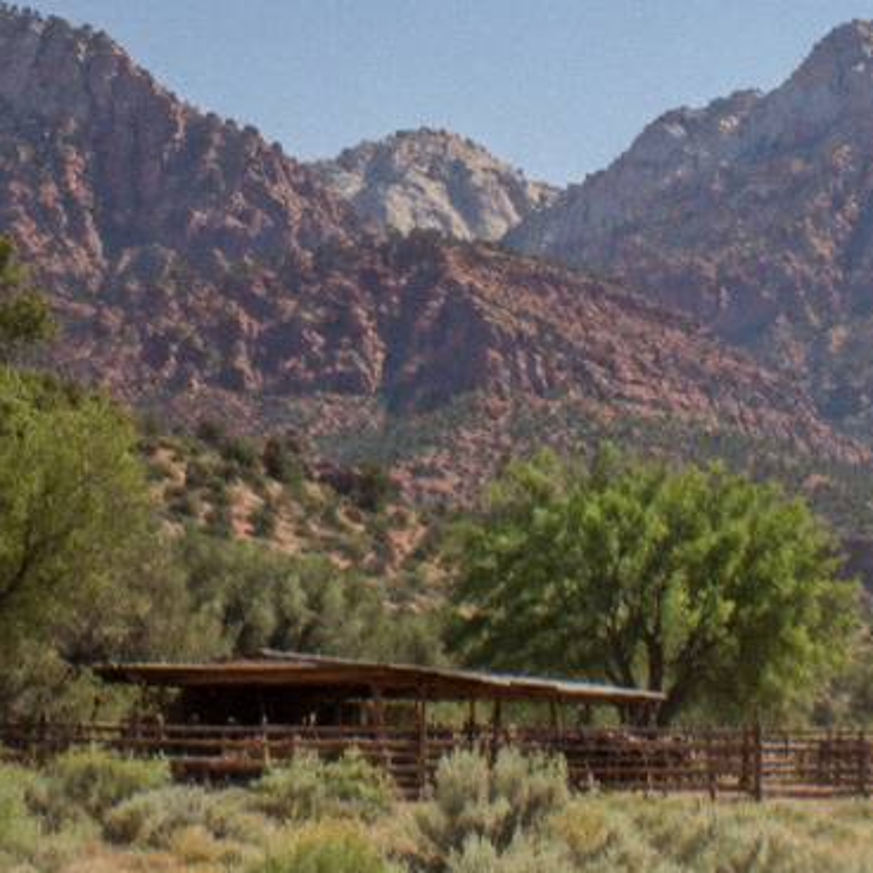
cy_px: 733
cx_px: 1108
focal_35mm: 113
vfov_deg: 15.3
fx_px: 3224
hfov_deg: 14.8
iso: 200
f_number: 5.6
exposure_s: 1/800
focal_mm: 49
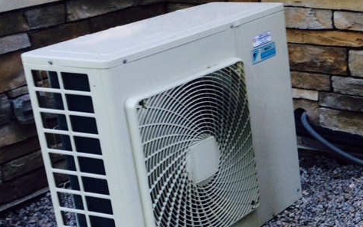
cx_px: 420
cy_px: 177
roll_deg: +3.3
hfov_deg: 23.1
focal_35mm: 83
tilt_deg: -21.4
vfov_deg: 15.6
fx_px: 821
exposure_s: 1/120
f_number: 2.2
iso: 50
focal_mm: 4.15
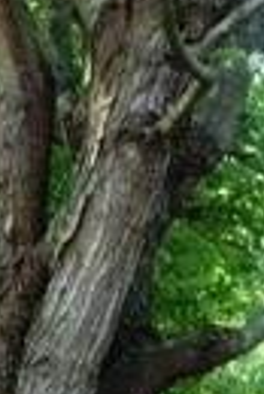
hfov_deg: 6.1
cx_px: 464
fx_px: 2413
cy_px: 679
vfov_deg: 9.0
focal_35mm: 220
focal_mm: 7.7
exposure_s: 1/200
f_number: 3.6
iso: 125
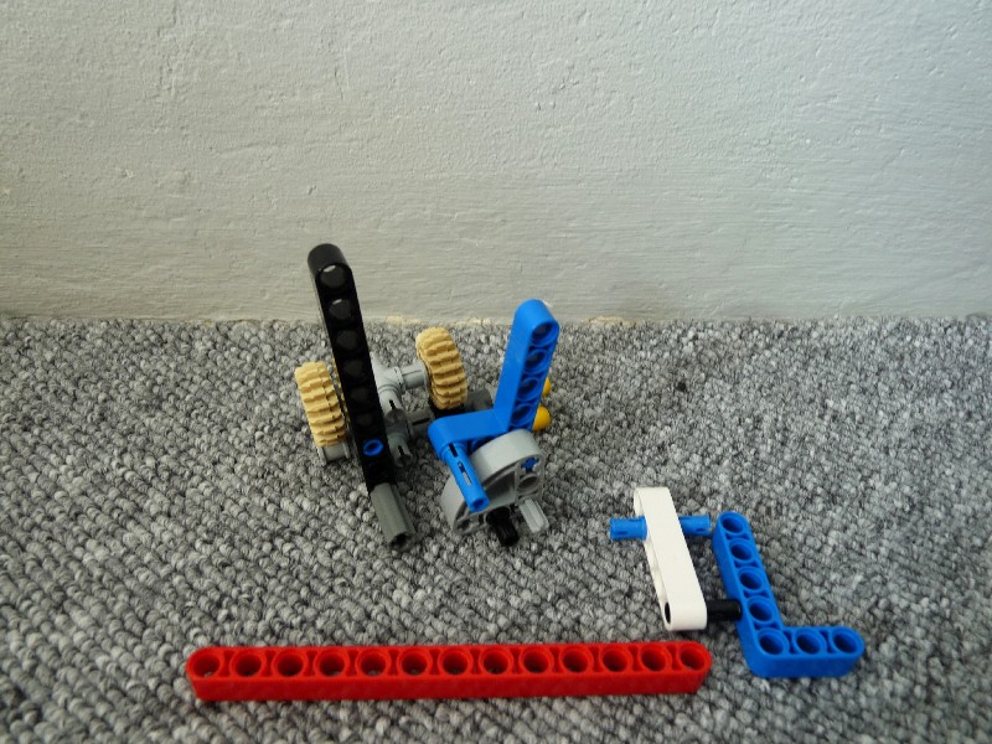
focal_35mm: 27
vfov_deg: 51.4
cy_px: 372
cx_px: 496
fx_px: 774
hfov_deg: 65.3
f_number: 3.2
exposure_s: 1/2
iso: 100
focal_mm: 4.8
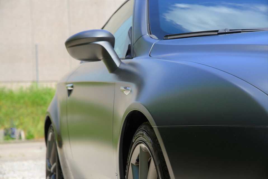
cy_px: 90
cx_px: 134
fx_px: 745
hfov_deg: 20.4
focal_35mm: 100
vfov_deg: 13.7
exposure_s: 1/125
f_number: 8
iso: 100
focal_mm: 100
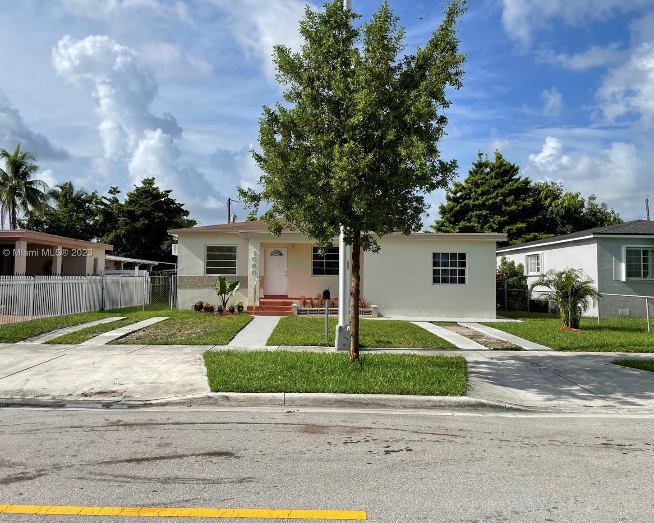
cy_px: 253
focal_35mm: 28
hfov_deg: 62.2
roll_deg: -0.1
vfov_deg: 51.5
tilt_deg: +4.1
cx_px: 309
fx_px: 542
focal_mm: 4.2
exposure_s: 1/3401
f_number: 1.6
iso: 32
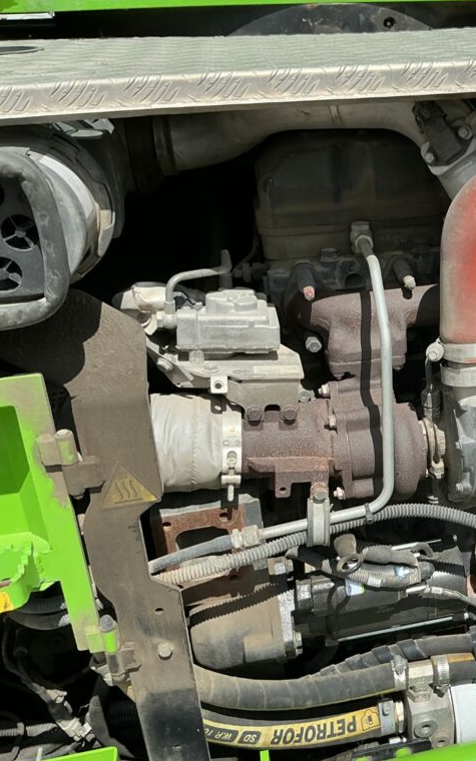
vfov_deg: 49.3
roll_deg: +1.0
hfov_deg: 29.9
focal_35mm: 40
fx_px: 830
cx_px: 471
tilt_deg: -25.4
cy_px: 383
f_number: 1.8
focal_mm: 3
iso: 25
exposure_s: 1/1490
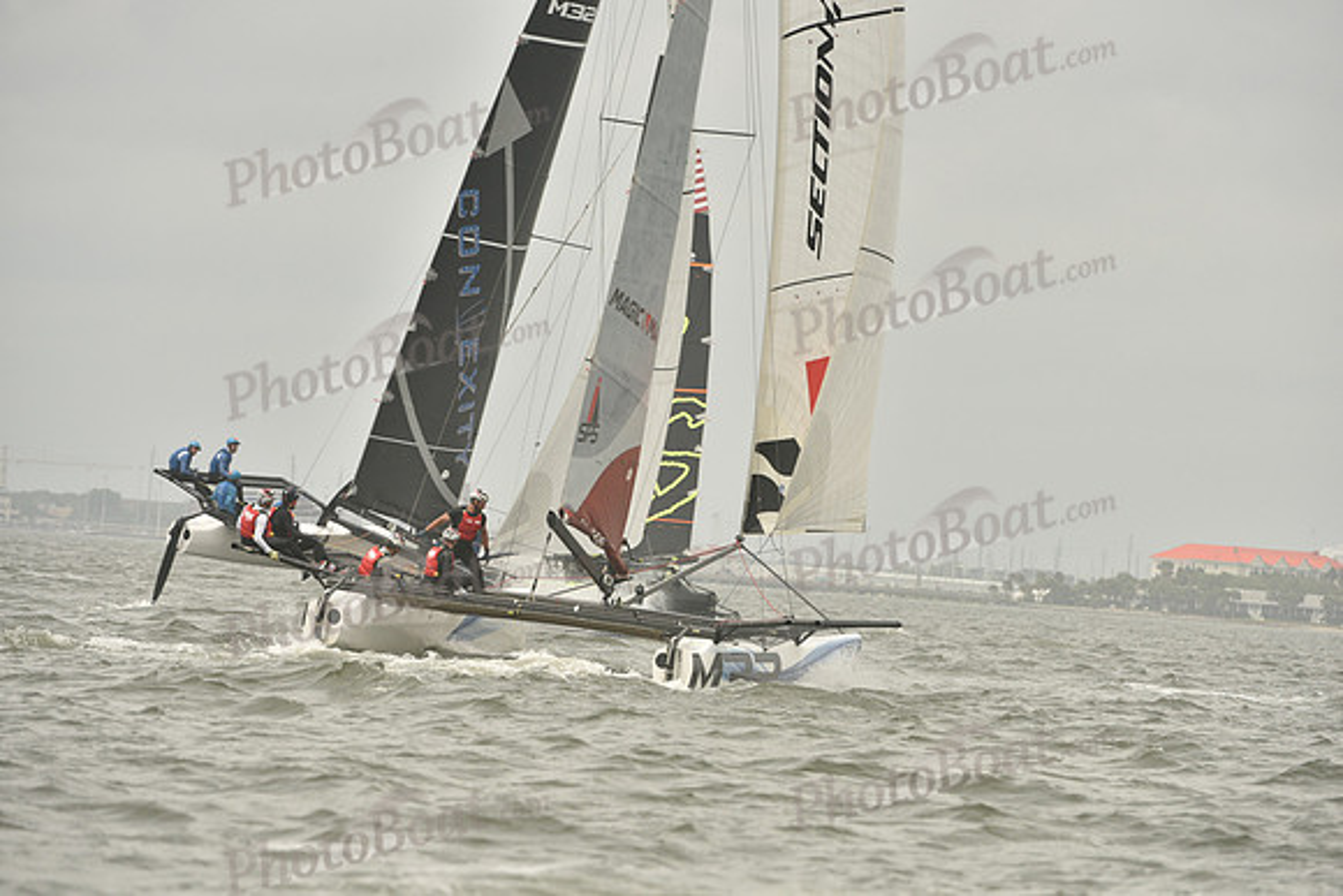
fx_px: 12686
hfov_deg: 6.1
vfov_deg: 4.0
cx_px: 672
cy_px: 448
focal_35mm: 340
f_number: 8
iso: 320
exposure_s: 1/1000
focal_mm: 340
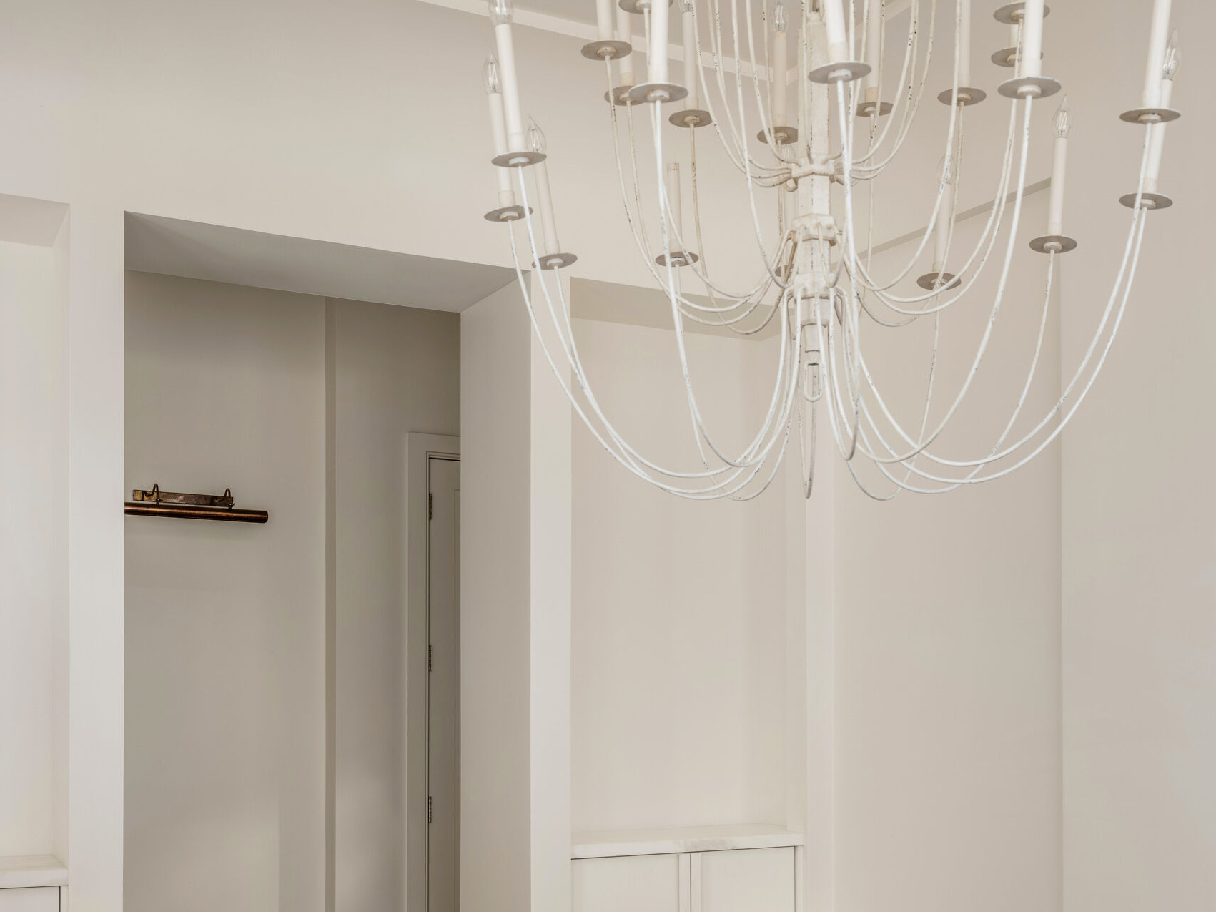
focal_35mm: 42
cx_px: 616
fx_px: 1475
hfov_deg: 44.8
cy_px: 691
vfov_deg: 33.6
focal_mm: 39.6
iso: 100
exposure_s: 1/15
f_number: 8
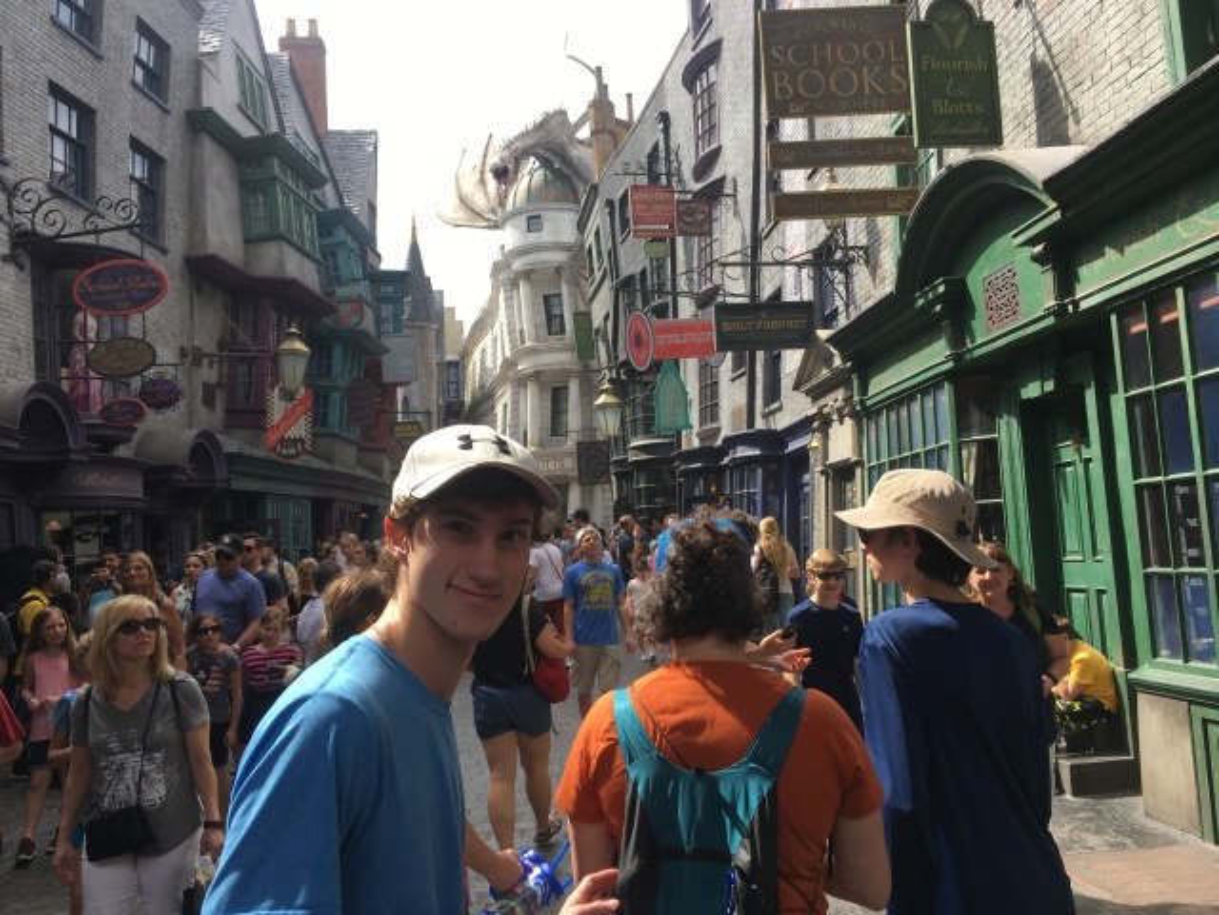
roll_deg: +3.7
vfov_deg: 48.2
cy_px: 458
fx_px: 1021
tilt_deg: +3.6
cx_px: 610
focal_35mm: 29
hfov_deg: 61.7
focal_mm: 4.15
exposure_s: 1/668
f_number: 2.2
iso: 25
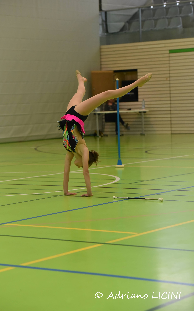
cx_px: 92
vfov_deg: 19.8
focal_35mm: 105
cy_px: 155
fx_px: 888
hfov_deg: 12.5
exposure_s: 1/1000
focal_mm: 102
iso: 4000
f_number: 4.5
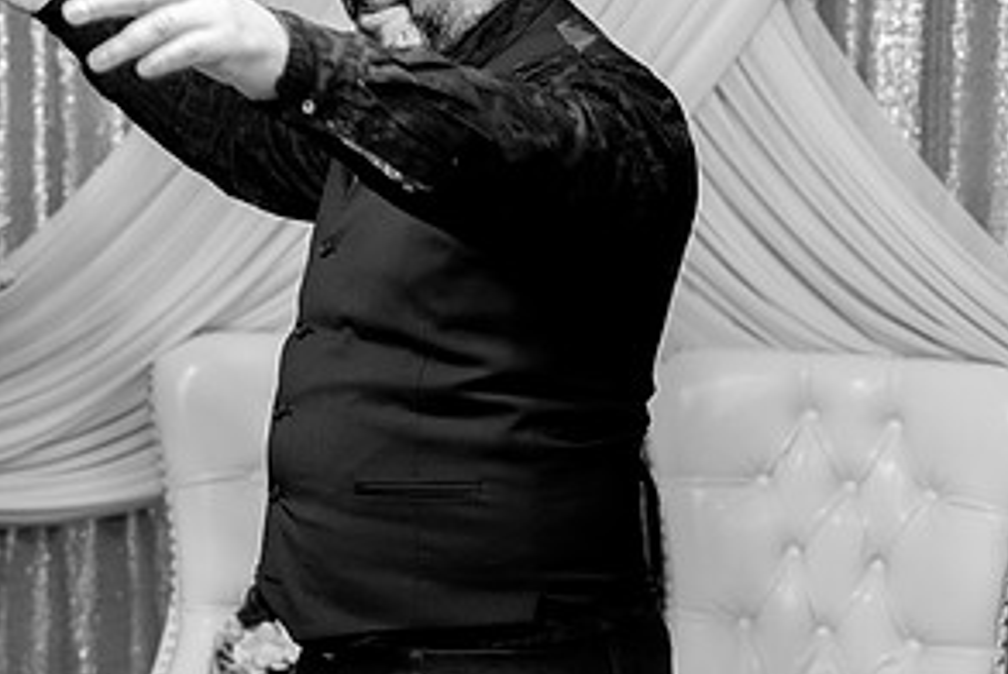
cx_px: 251
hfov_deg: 22.6
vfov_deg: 15.4
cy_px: 211
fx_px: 2494
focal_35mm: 89
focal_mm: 45
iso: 2500
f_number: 2.8
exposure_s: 1/160
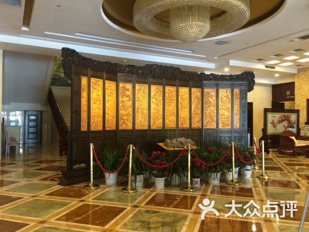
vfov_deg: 48.2
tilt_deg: +2.3
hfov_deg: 61.7
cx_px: 154
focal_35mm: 29
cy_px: 116
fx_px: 259
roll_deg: +0.4
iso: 200
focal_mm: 4.15
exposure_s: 1/30
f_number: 2.2
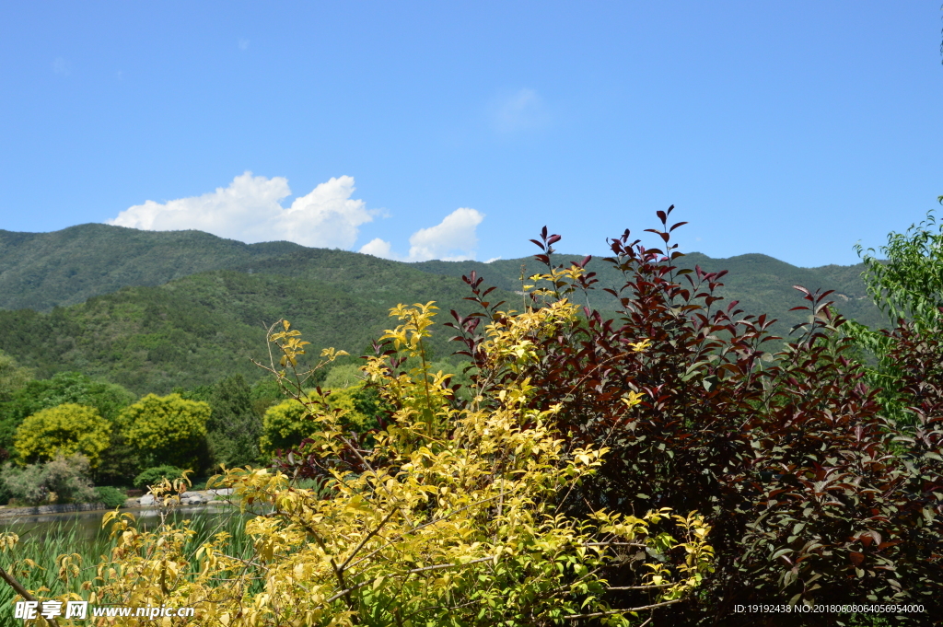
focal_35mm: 48
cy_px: 314
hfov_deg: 41.1
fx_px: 1256
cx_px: 472
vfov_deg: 28.0
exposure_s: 1/320
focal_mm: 32
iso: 400
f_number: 16
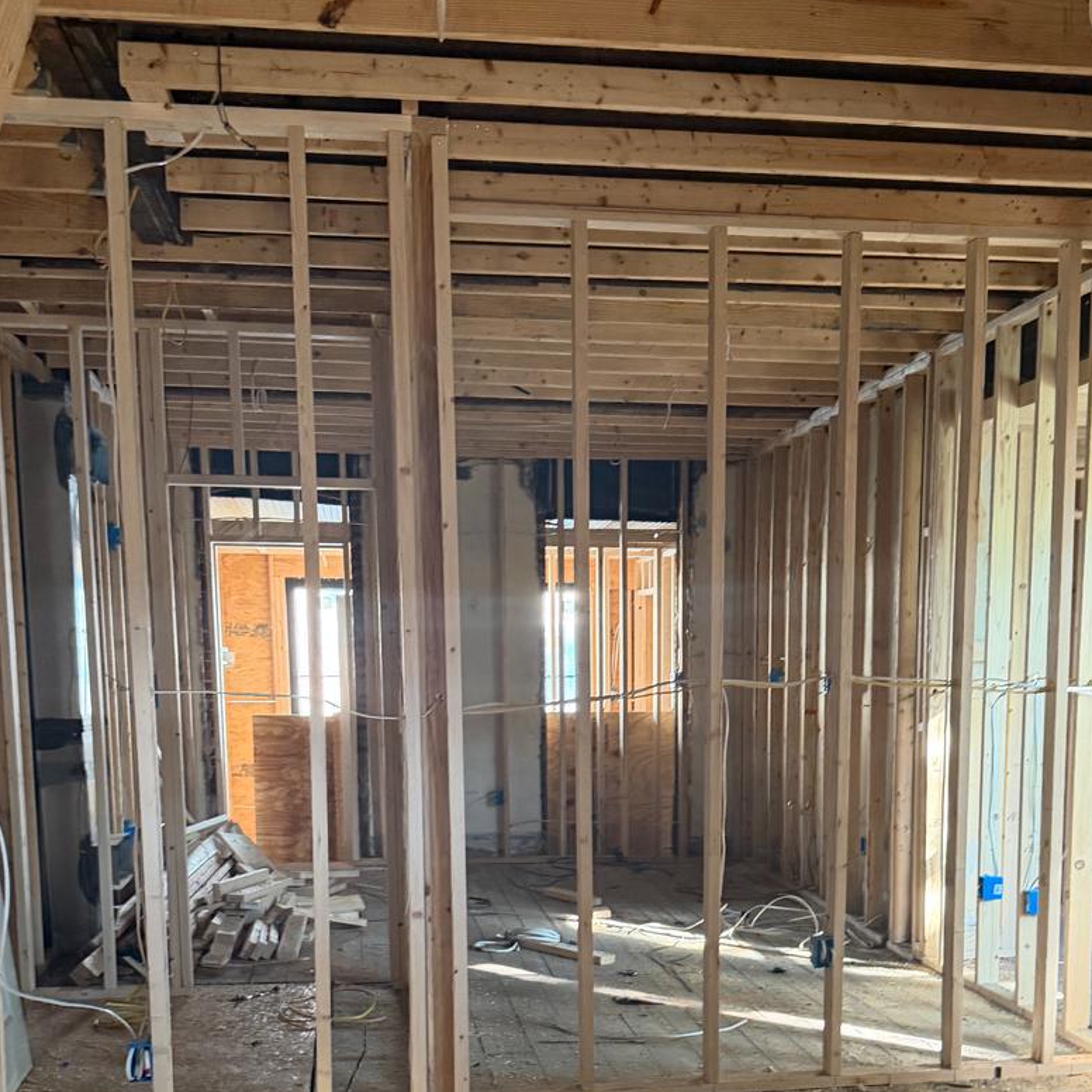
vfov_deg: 38.7
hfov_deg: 39.9
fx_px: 1499
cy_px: 857
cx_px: 628
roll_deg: +0.7
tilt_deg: -9.9
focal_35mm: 42
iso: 500
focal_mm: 6.76
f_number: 1.78
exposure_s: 1/60
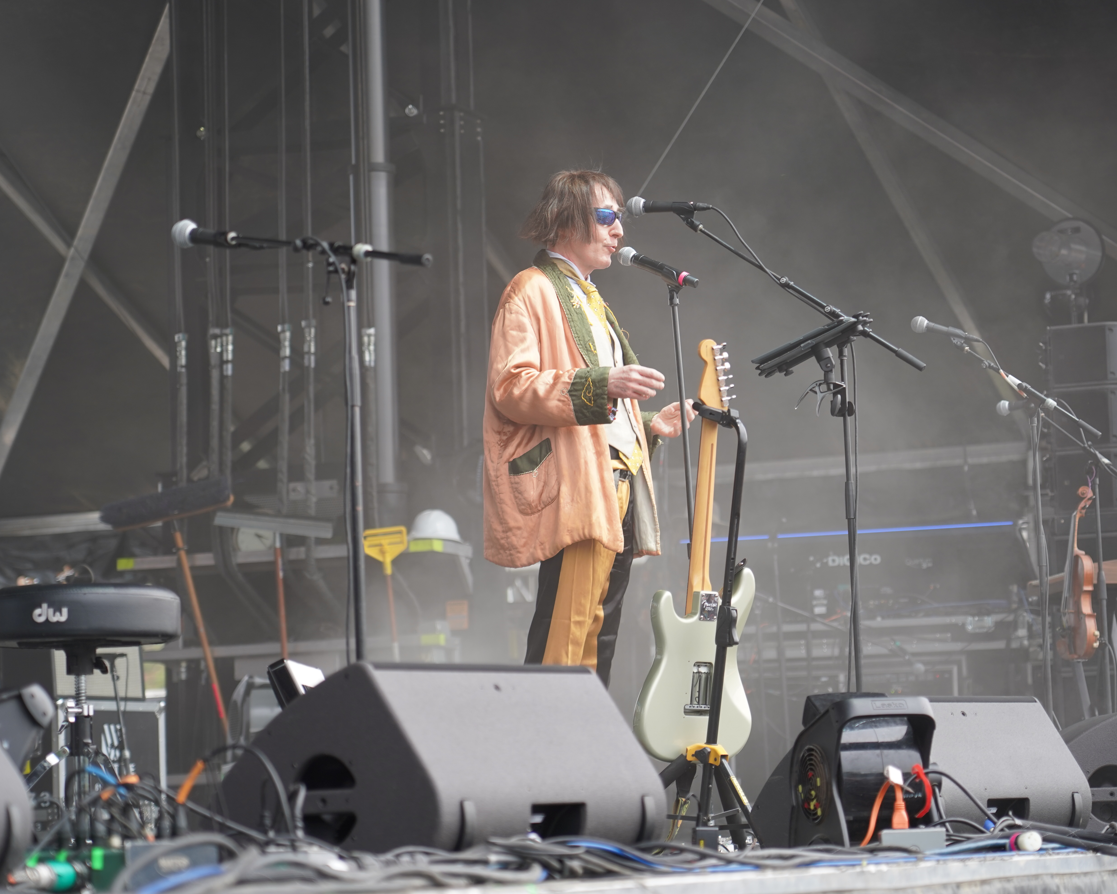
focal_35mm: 117
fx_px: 3868
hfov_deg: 16.4
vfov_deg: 13.2
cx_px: 592
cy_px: 448
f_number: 4
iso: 250
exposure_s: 1/160
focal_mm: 103
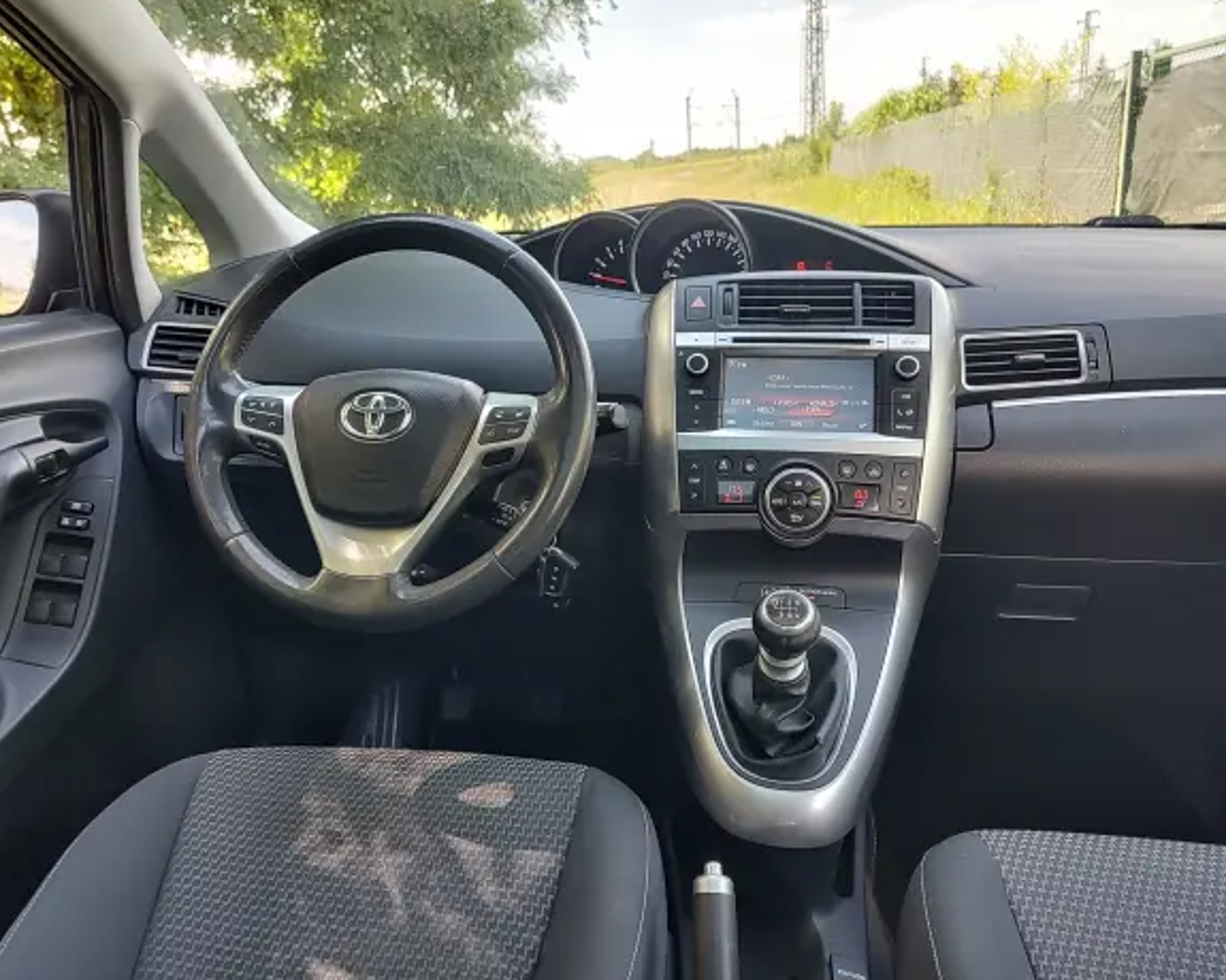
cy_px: 503
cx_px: 548
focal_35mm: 25
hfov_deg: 67.9
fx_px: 907
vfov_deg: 56.8
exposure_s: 1/100
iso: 118
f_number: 1.8
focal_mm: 5.56
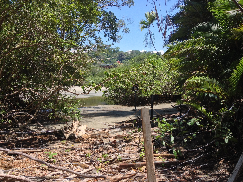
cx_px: 122
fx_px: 246
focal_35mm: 35
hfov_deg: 52.6
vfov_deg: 40.7
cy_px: 91
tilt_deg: -6.5
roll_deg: +0.1
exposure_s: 1/863
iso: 50
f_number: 2.4
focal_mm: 4.28
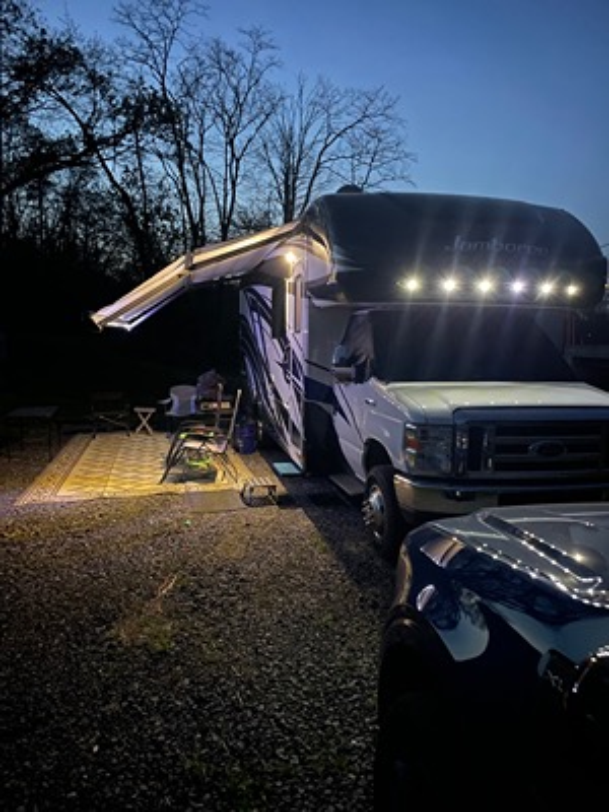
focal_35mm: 26
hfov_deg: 53.1
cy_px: 406
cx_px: 304
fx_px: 610
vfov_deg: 67.3
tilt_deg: -5.4
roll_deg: -0.2
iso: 640
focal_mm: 4.2
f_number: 1.6
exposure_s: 1/4
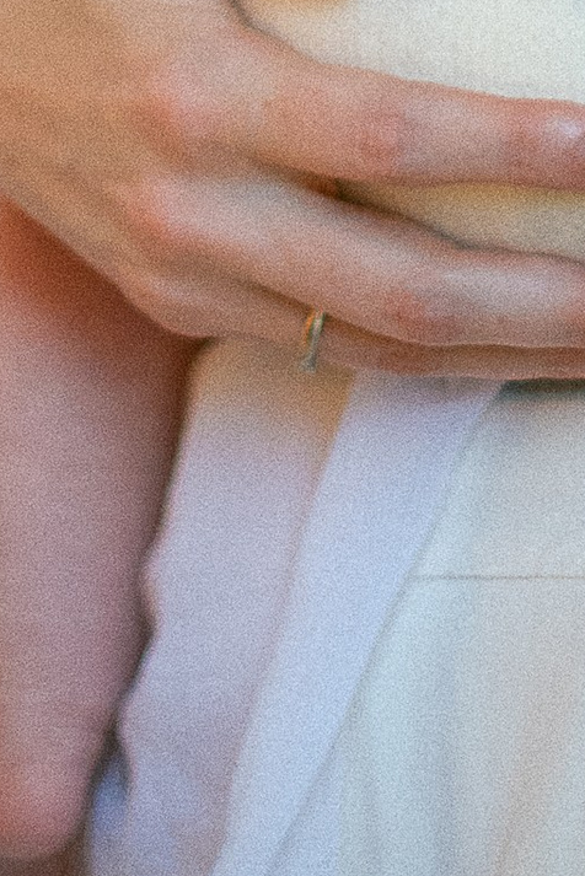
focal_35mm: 269
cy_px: -1040
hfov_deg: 5.1
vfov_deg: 7.3
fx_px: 6550
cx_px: 499
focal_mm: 50
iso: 640
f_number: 1.4
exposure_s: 1/2500
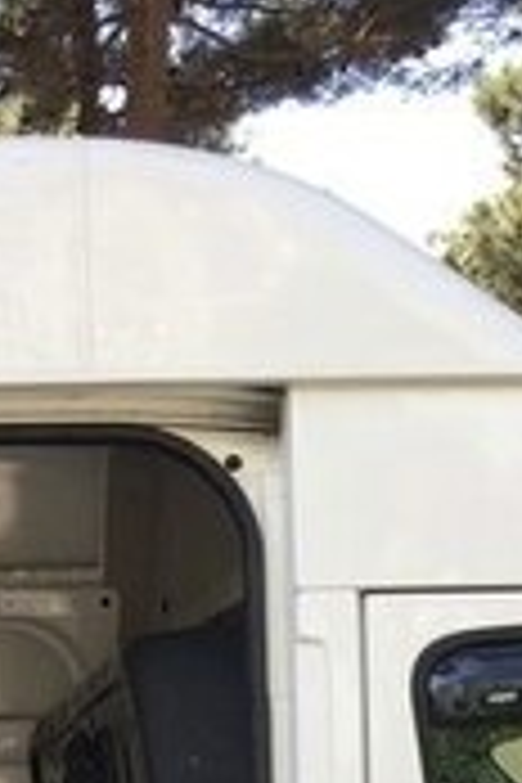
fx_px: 1870
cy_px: 1080
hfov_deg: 15.0
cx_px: -207
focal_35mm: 86
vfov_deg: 21.0
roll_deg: +3.1
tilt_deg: -6.4
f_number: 2.2
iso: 25
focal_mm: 4.15
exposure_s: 1/195
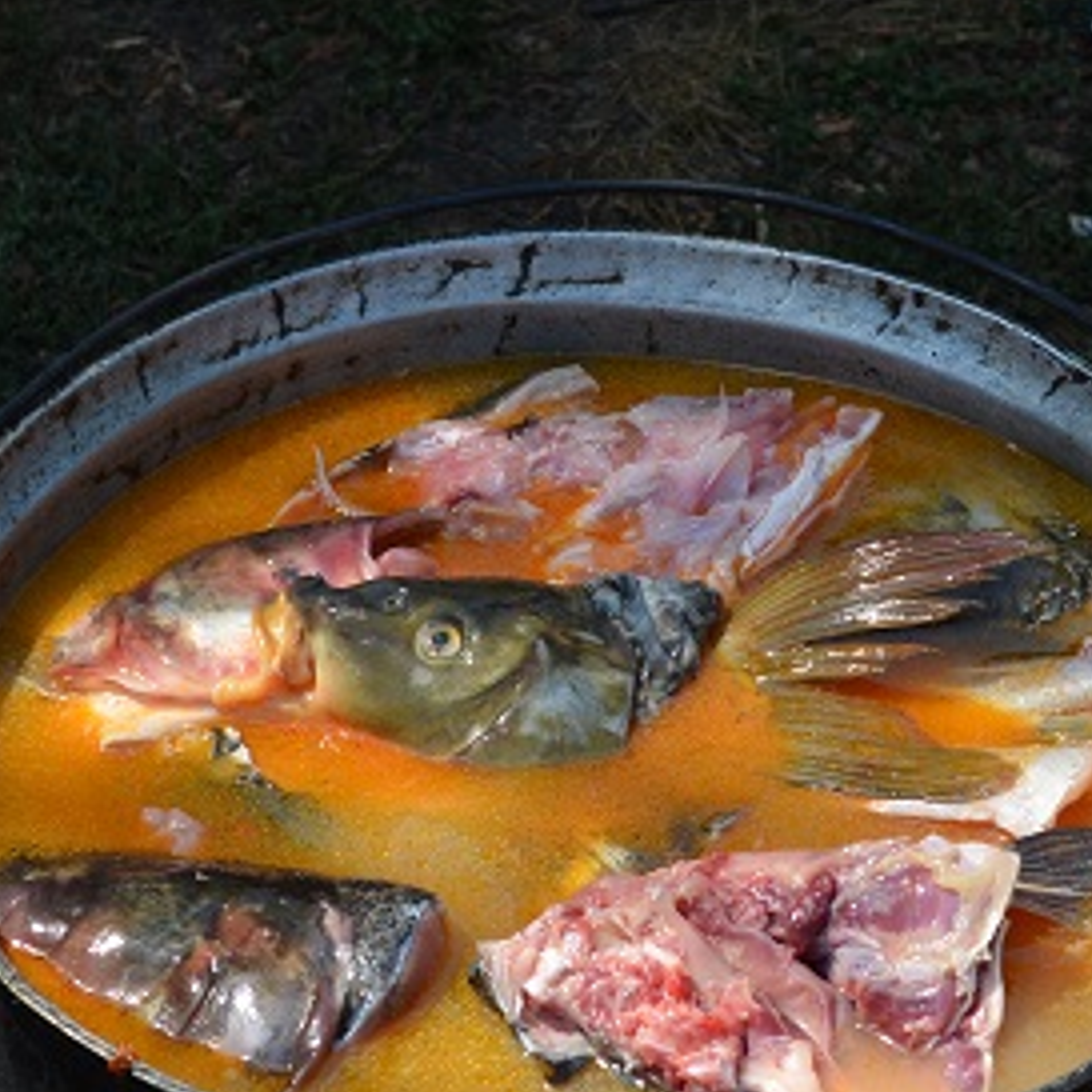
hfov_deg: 11.3
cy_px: 678
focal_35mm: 154
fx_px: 5494
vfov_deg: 11.3
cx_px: 604
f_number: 8
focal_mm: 55
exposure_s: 1/250
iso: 125
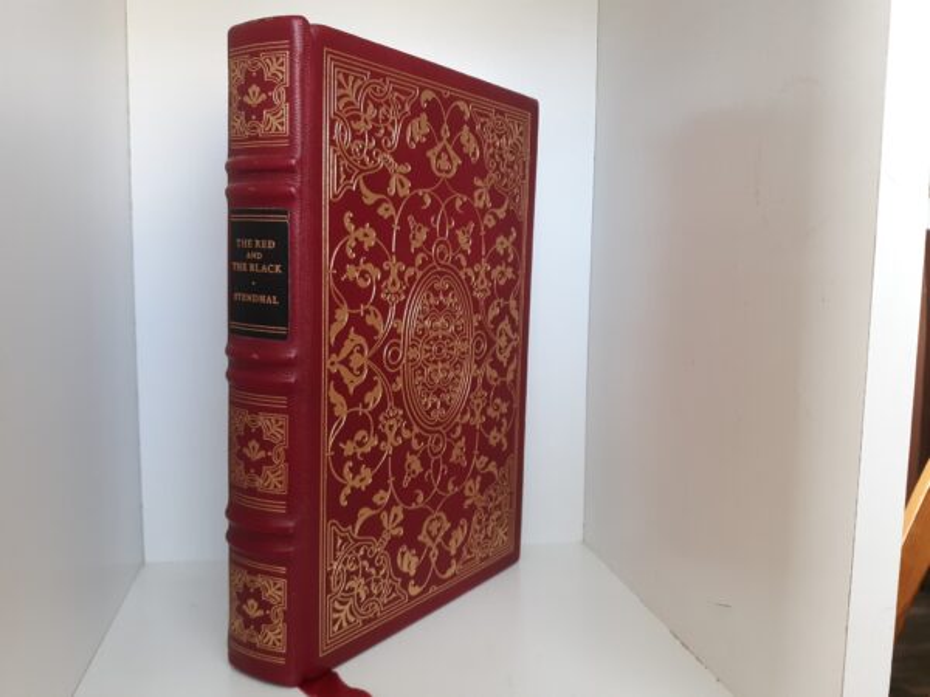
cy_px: 348
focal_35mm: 28
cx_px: 465
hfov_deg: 63.4
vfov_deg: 49.7
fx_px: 752
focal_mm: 3.7
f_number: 1.7
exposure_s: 1/40
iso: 64
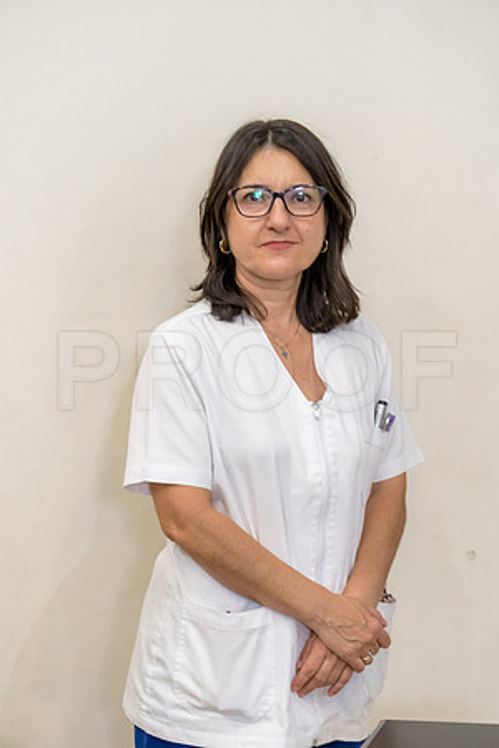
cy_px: 374
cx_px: 250
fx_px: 2183
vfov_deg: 19.5
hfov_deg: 13.0
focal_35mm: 105
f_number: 4
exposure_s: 1/80
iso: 5000
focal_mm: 105
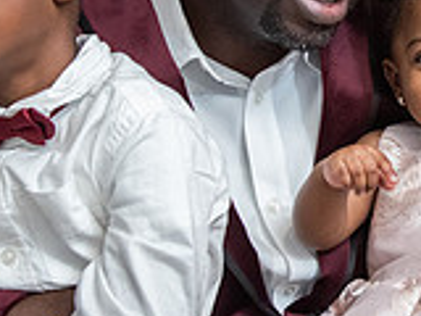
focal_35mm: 123
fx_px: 1496
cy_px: 64
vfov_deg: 12.0
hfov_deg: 15.5
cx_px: 496
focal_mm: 34
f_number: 4
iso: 1600
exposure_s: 1/200
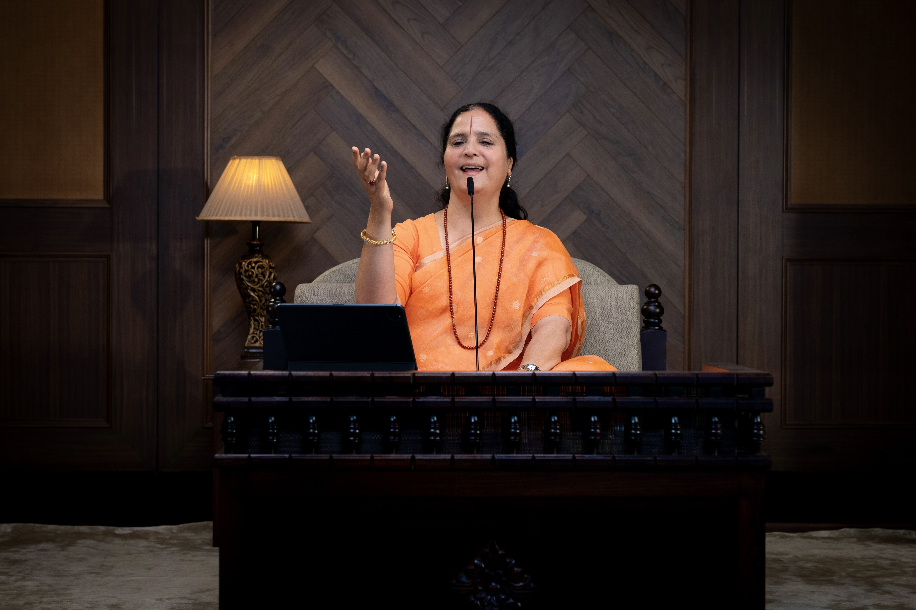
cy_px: 305
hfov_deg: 27.0
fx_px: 1907
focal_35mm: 75
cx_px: 458
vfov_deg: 18.2
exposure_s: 1/100
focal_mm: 50
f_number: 3.2
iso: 400
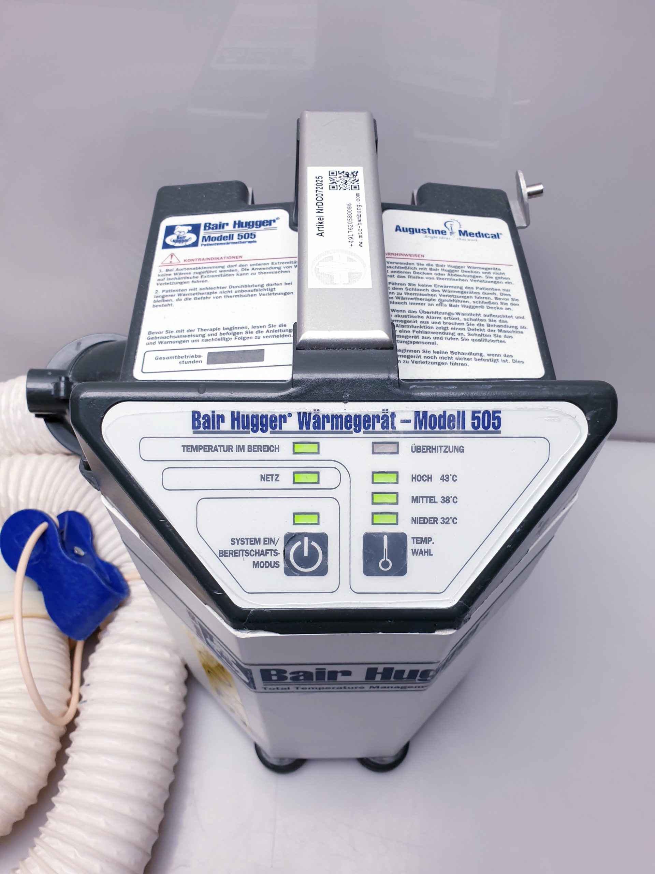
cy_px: 437
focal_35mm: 26
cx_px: 328
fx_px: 656
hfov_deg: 53.1
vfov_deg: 67.3
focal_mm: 4.3
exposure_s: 1/114
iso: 50
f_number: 2.4
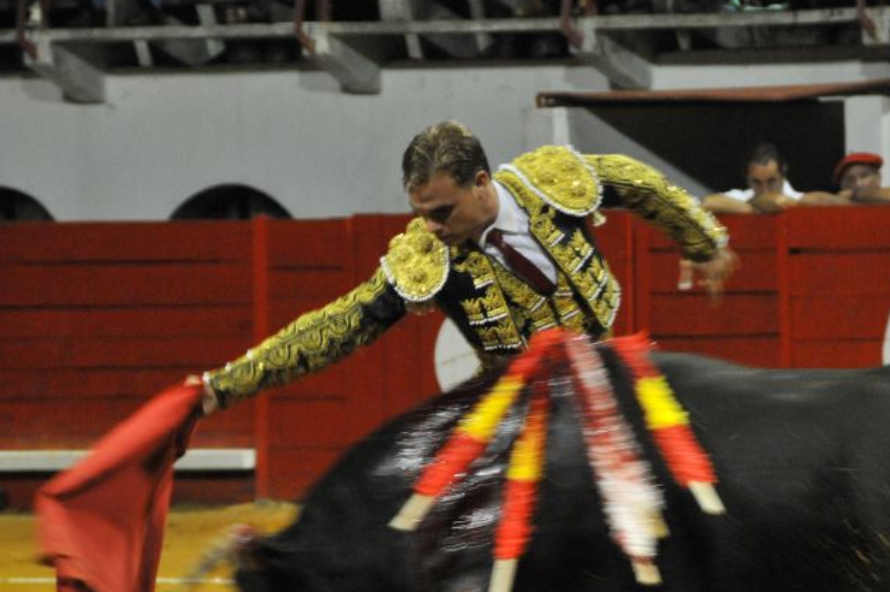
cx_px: 608
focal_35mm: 293
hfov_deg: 7.0
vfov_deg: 4.7
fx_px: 7236
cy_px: 419
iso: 1600
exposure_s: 1/90
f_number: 5.3
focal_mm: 120
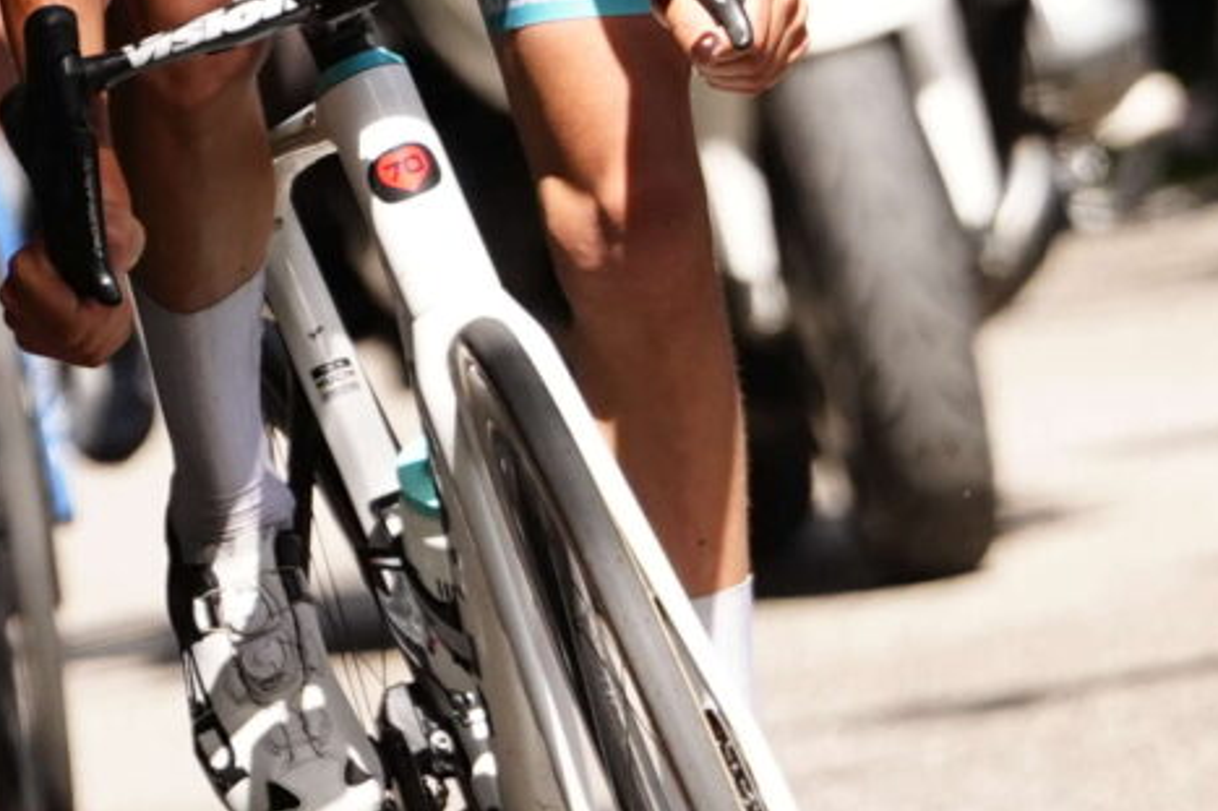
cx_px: 232
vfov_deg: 1.3
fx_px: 37066
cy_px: -674
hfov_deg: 1.9
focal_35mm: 1096
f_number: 3.5
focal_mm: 200
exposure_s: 1/2500
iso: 500
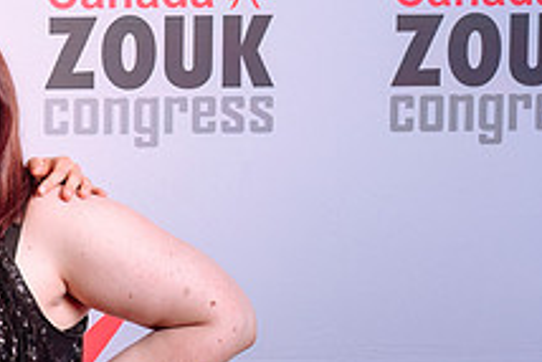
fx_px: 1552
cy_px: 303
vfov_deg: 13.2
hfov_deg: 18.8
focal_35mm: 103
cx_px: -104
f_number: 4.5
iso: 200
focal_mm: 38
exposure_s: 1/160
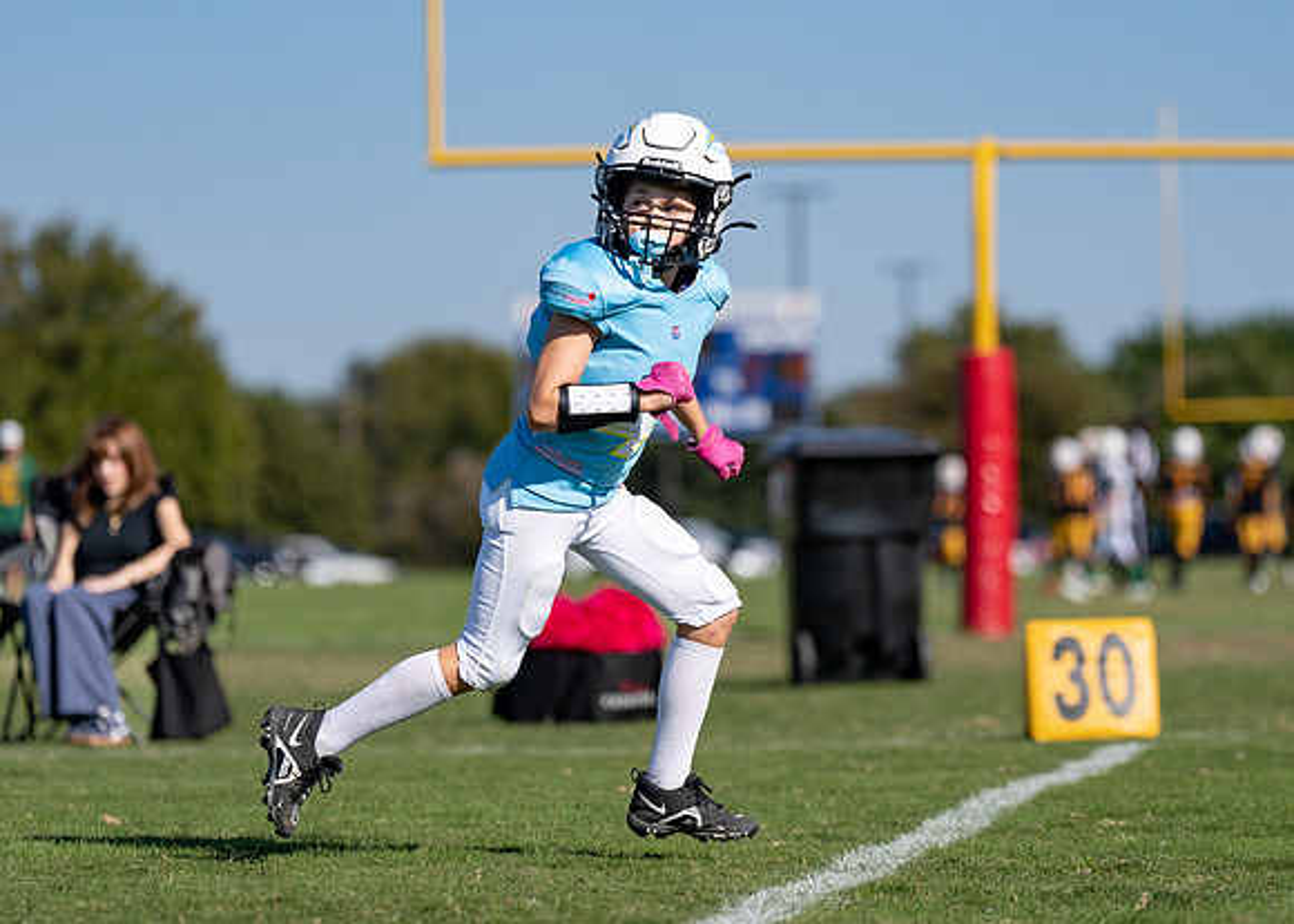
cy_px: 438
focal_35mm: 215
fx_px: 7884
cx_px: 669
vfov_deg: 6.7
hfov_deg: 9.4
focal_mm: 150
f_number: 2.8
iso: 100
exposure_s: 1/4000
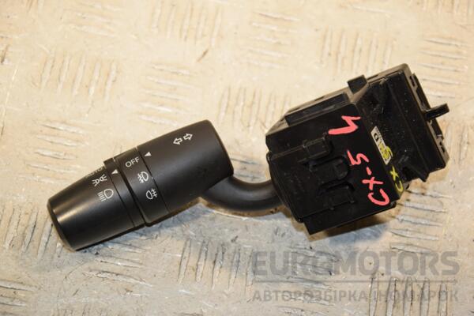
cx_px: 237
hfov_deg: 18.2
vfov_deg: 12.2
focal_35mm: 112
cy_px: 158
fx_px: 1481
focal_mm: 75
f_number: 7.1
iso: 800
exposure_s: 1/200
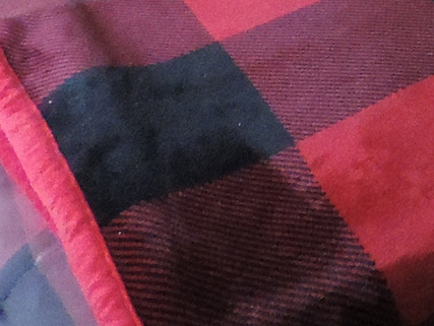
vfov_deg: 11.5
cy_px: -352
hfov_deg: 15.6
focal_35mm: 115
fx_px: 1443
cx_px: 675
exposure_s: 1/50
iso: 1600
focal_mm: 4.3
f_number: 3
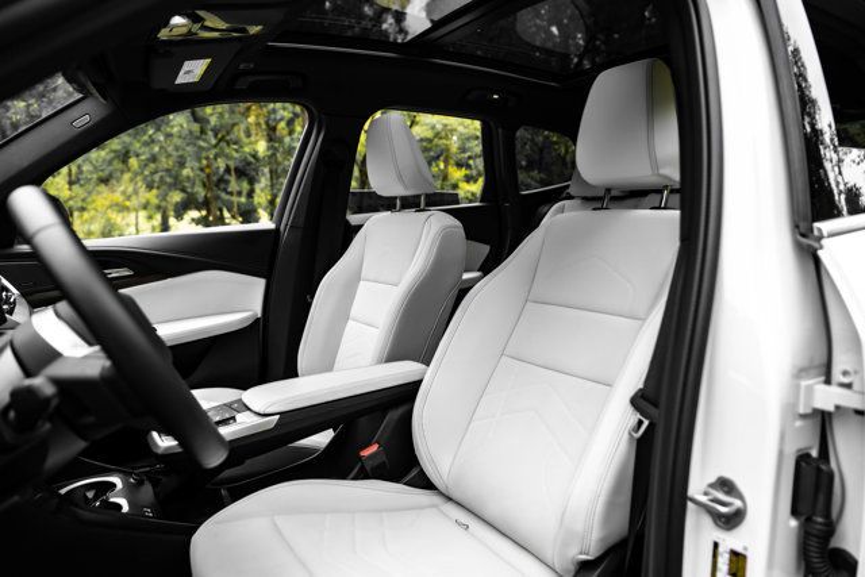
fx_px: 577
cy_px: 288
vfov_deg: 53.2
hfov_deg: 73.7
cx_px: 432
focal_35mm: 24
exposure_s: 1/320
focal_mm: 24
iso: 400
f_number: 2.8
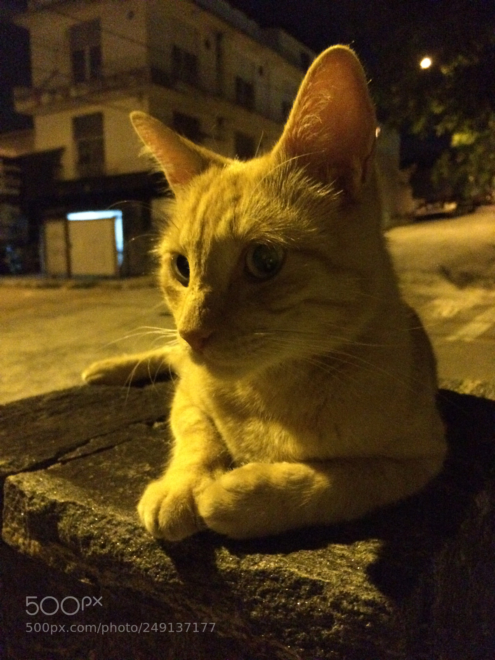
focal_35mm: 29
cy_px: 330
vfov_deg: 61.7
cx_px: 248
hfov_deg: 48.2
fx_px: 553
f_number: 2.2
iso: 1250
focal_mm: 4.15
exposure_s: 1/15
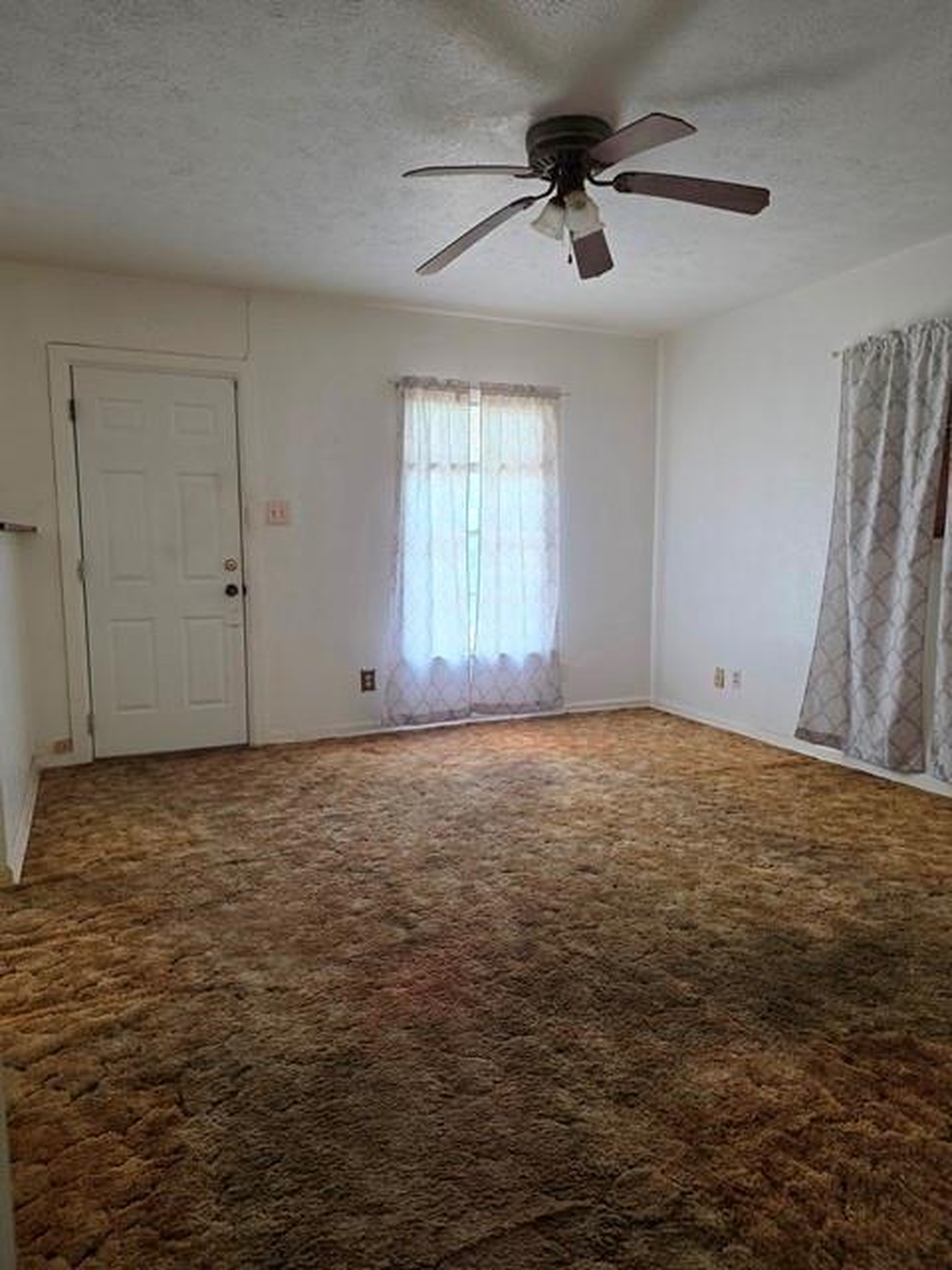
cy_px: 635
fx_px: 843
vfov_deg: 73.9
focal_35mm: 23
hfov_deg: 58.9
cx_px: 476
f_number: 1.7
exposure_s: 1/120
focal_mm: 6.25
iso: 250
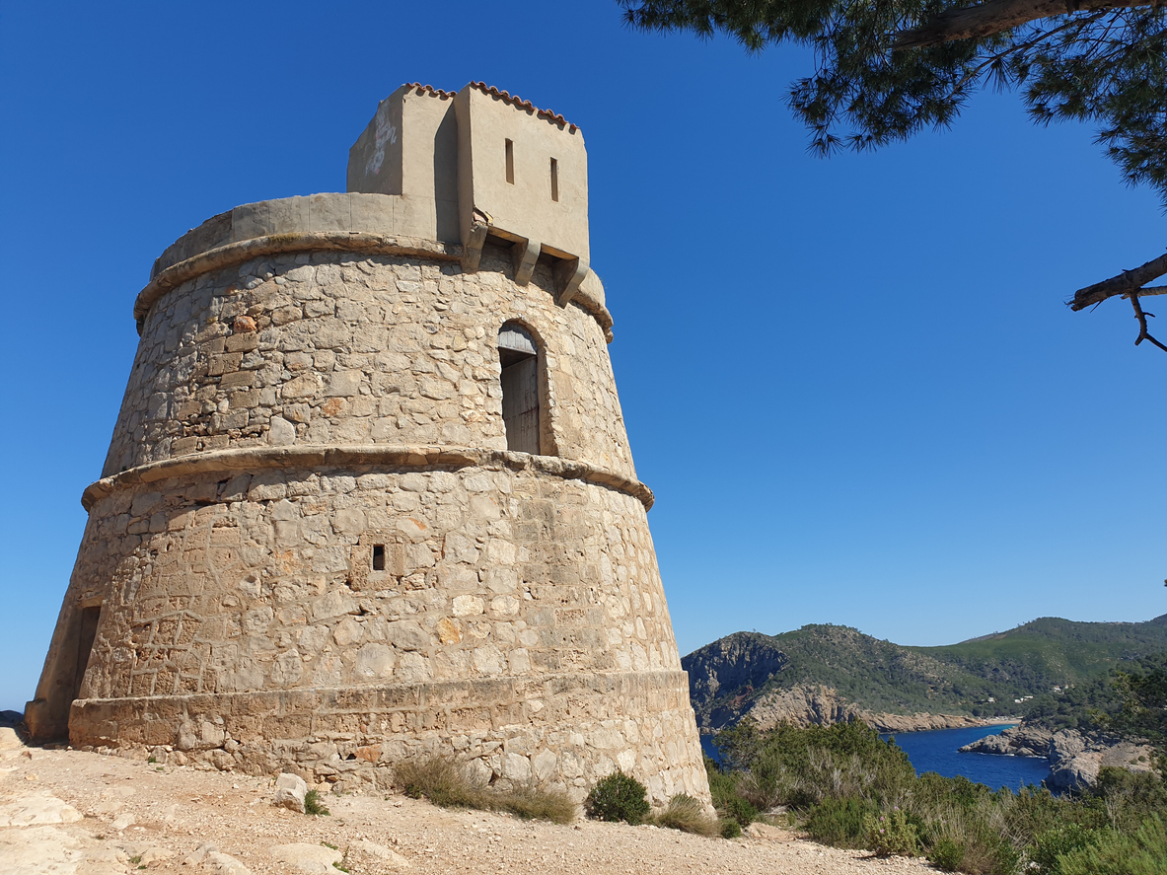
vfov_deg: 53.1
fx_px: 876
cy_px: 438
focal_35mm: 26
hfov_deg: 67.3
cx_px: 584
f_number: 2.4
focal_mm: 4.3
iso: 50
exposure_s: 1/2062
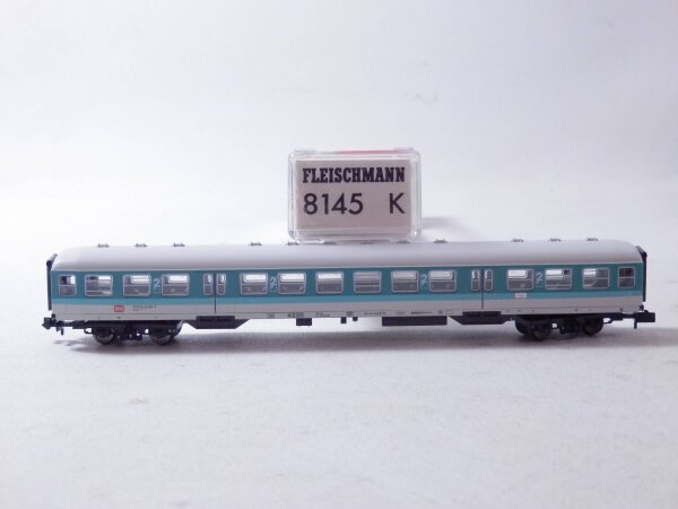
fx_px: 1293
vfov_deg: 22.3
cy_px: 254
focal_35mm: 66
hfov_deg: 29.4
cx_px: 339
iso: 640
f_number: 4.4
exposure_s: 1/160
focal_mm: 11.9
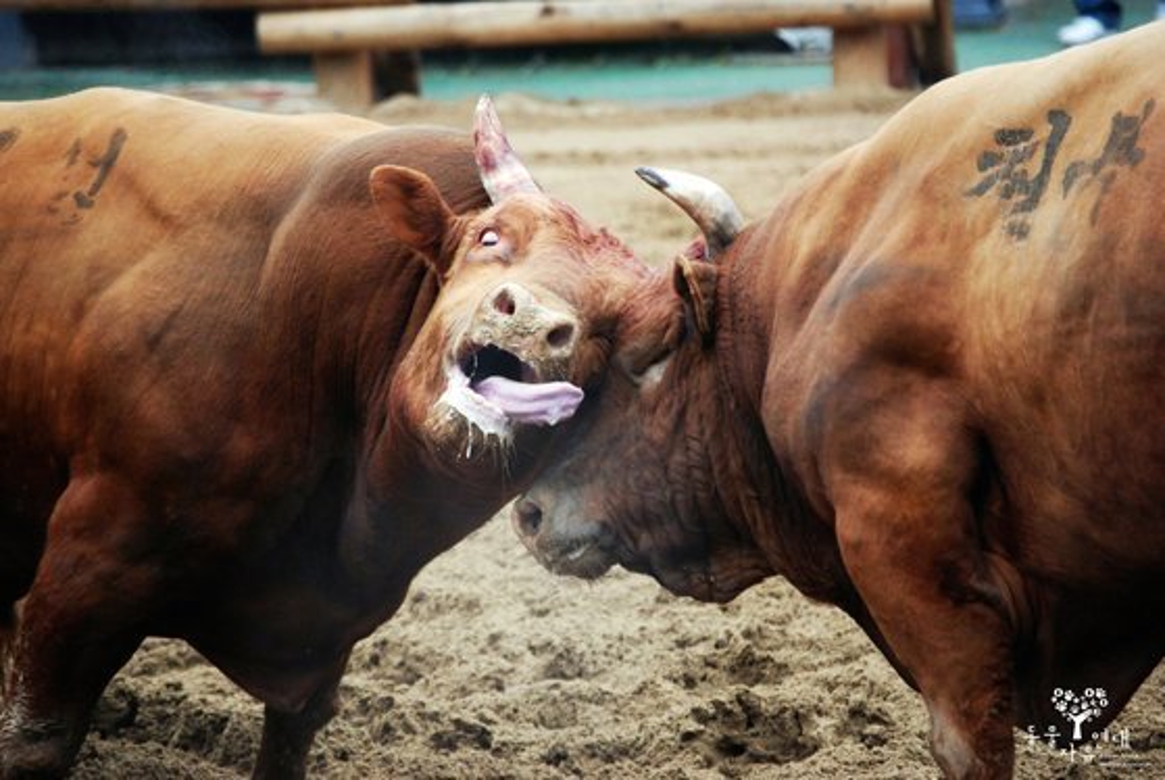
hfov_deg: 7.4
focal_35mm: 278
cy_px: 390
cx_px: 582
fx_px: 8989
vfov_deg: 5.0
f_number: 5.6
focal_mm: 185
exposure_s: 1/320
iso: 800
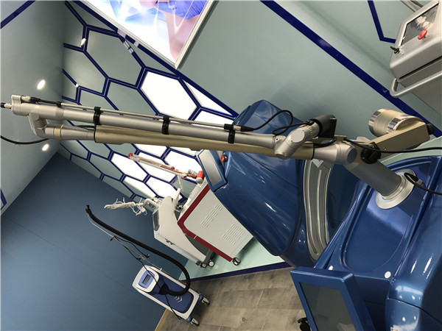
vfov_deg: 49.7
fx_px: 358
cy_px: 166
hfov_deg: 63.4
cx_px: 221
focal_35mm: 28
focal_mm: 3.99
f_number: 1.8
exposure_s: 1/50
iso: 25
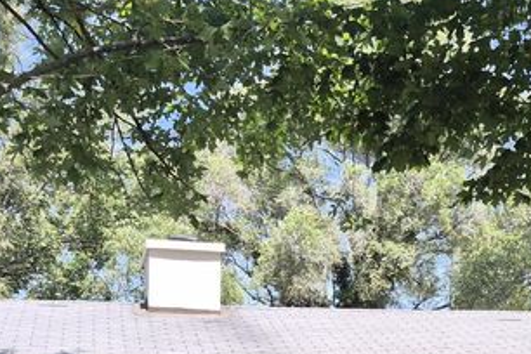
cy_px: 373
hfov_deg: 25.1
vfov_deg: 16.6
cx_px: 382
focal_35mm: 80
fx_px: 1180
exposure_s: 1/447
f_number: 1.8
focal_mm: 5.4
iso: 25
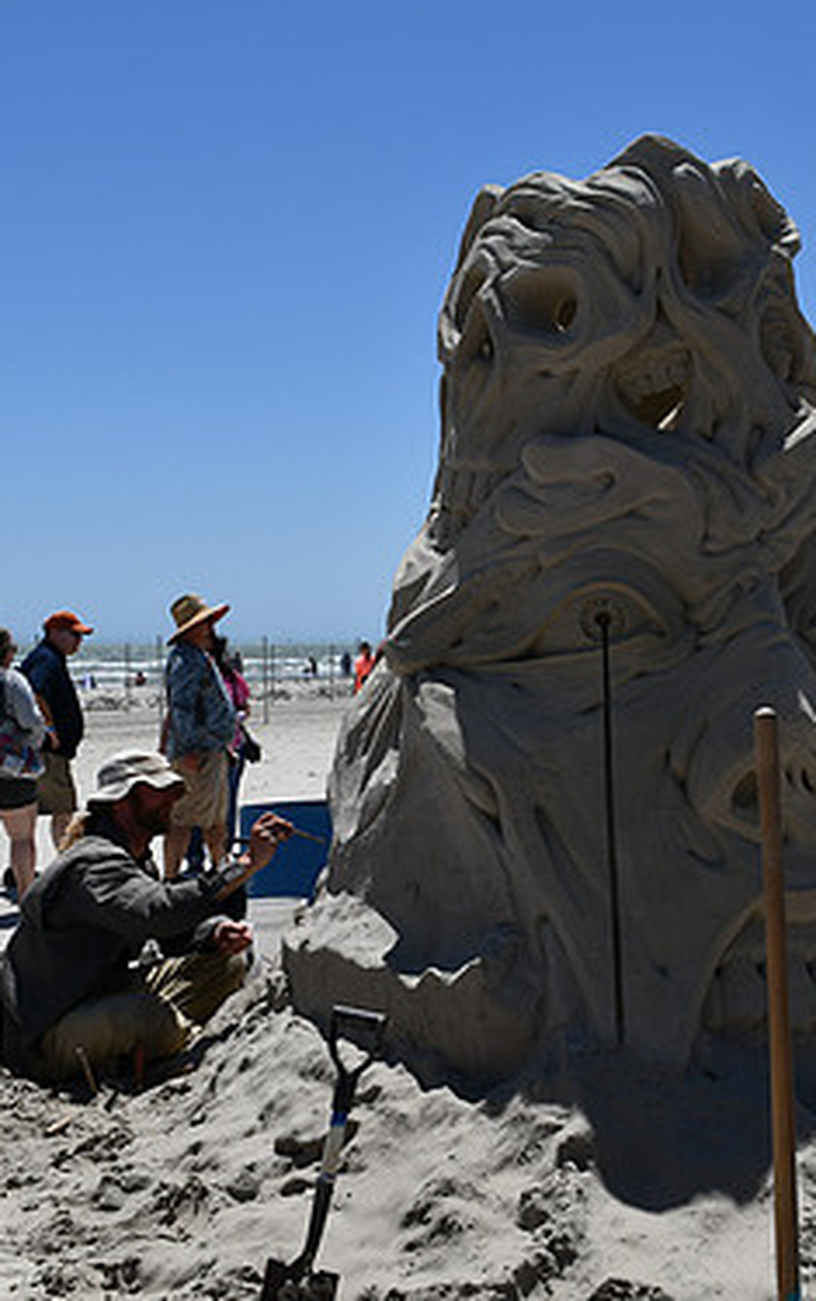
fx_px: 1847
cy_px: 633
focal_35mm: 52
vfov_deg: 38.8
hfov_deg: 24.7
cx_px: 608
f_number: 10
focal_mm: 22
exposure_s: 1/500
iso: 100
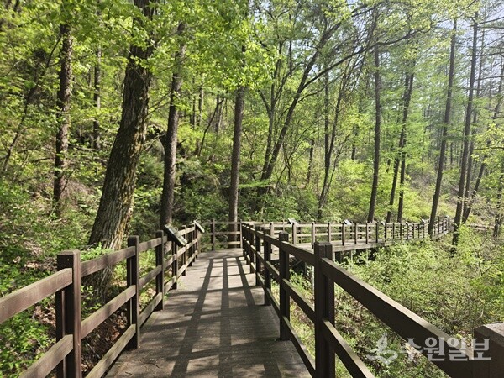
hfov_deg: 73.9
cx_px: 252
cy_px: 189
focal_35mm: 23
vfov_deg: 58.9
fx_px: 335
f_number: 1.8
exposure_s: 1/301
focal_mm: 5.4
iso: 25
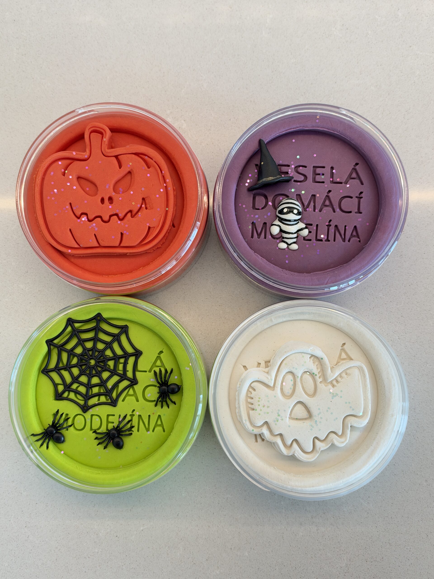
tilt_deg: -84.5
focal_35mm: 35
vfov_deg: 52.6
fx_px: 585
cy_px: 290
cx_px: 217
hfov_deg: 40.7
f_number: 1.8
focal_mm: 6.93
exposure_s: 1/111
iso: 200
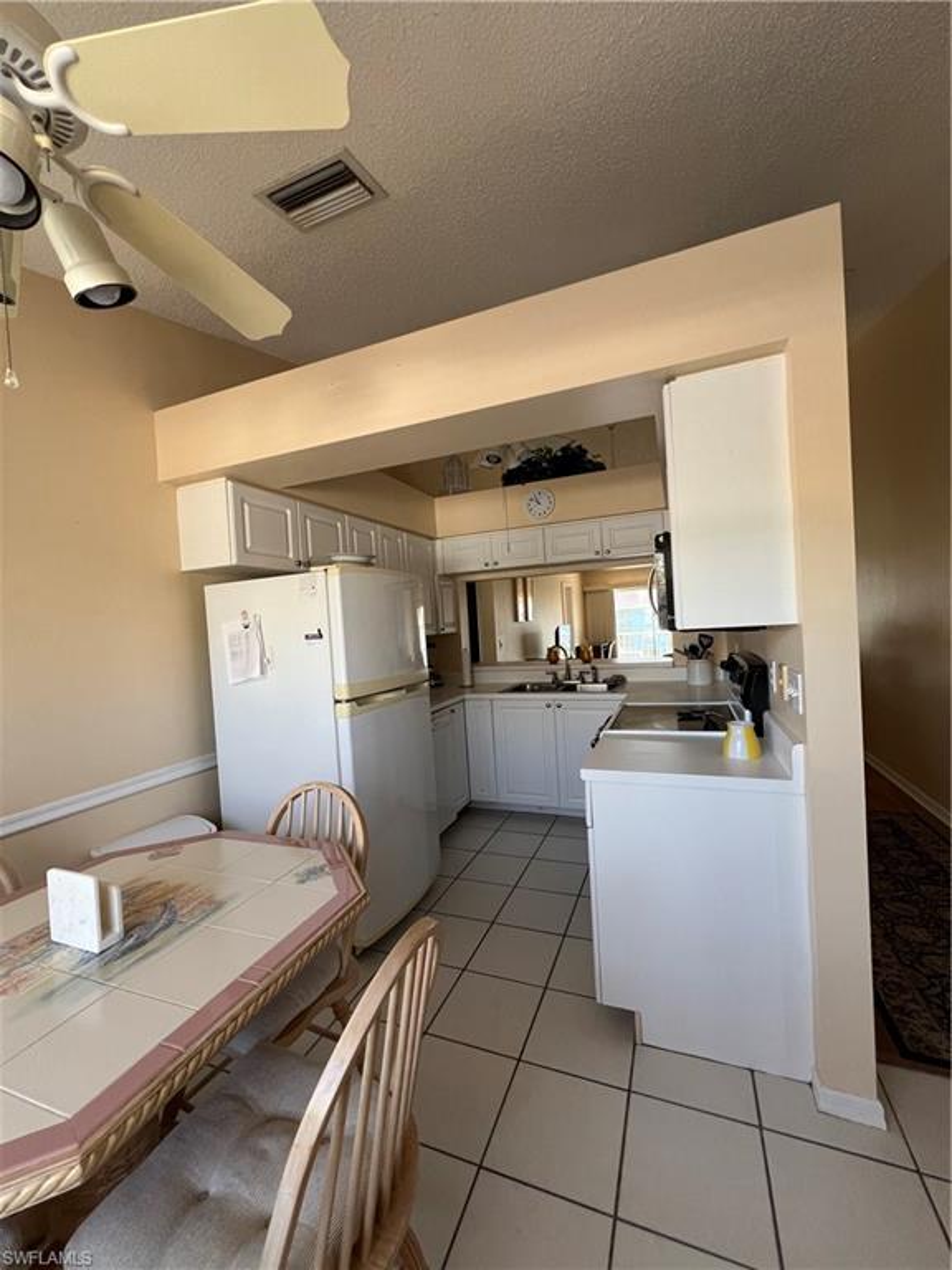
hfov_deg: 89.9
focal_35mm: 13
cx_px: 476
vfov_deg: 106.2
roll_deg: +3.5
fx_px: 477
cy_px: 635
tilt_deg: +0.5
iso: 125
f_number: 1.8
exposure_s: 1/99
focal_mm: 1.57
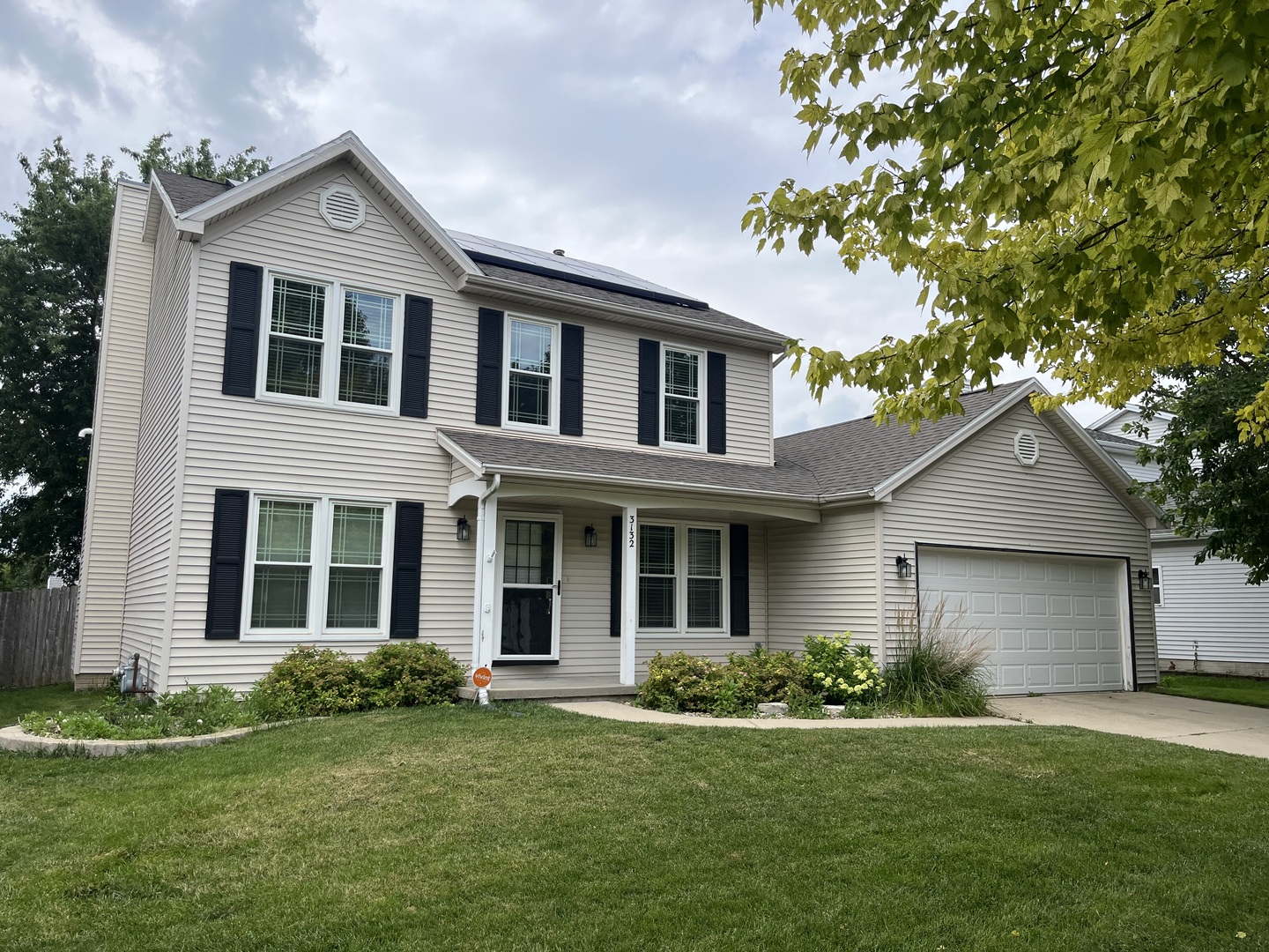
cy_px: 476
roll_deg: +0.4
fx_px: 953
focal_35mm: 26
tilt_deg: +5.9
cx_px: 634
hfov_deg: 67.3
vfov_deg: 53.1
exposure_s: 1/2513
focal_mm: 5.1
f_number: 1.6
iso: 50
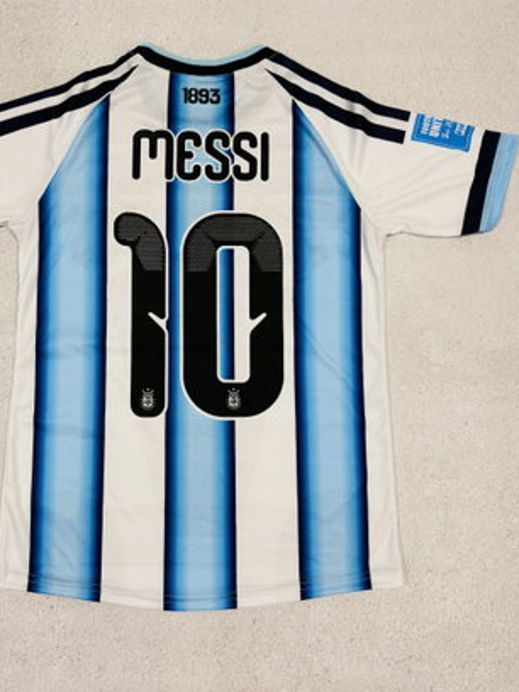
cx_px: 200
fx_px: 680
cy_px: 303
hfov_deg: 41.5
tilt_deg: -84.1
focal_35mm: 34
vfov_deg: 53.8
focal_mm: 5.96
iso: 100
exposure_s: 1/50
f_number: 1.6
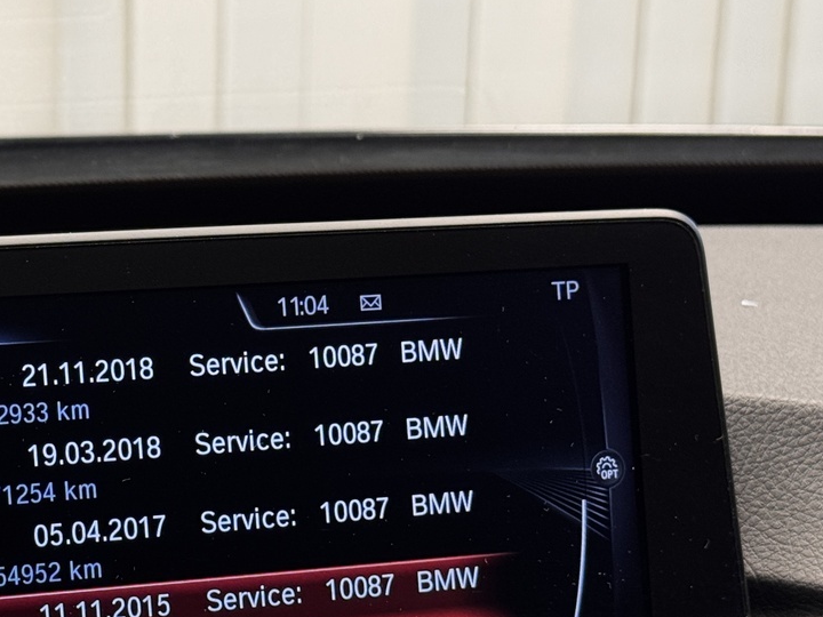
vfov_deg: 15.3
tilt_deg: -15.3
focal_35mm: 96
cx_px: 107
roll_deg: -0.6
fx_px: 2282
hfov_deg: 20.1
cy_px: 492
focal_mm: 6.76
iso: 125
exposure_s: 1/47
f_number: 1.78
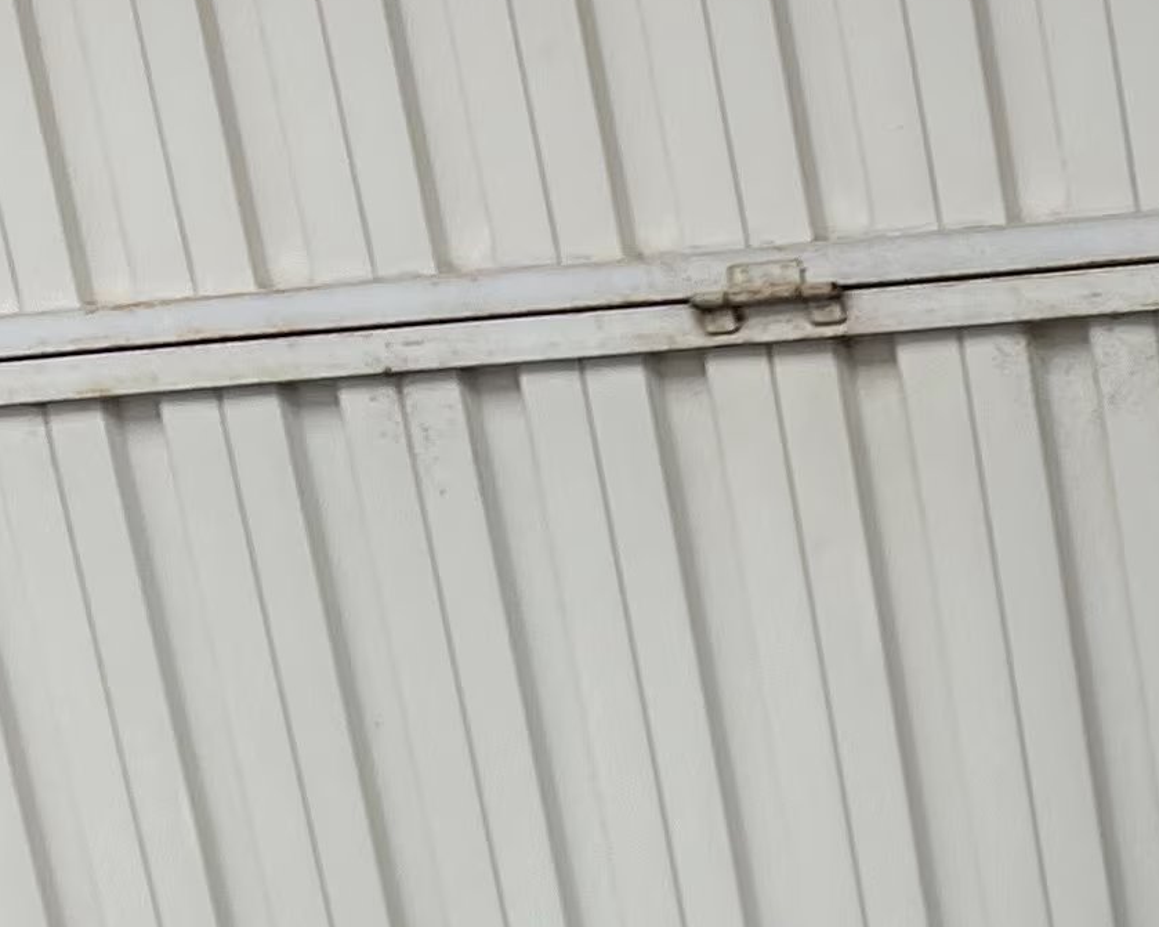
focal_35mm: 122
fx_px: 4184
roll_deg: +5.0
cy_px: 1803
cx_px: 2119
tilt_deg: -17.2
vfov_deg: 11.5
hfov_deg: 13.9
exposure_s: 1/111
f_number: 1.6
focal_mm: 5.1
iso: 50
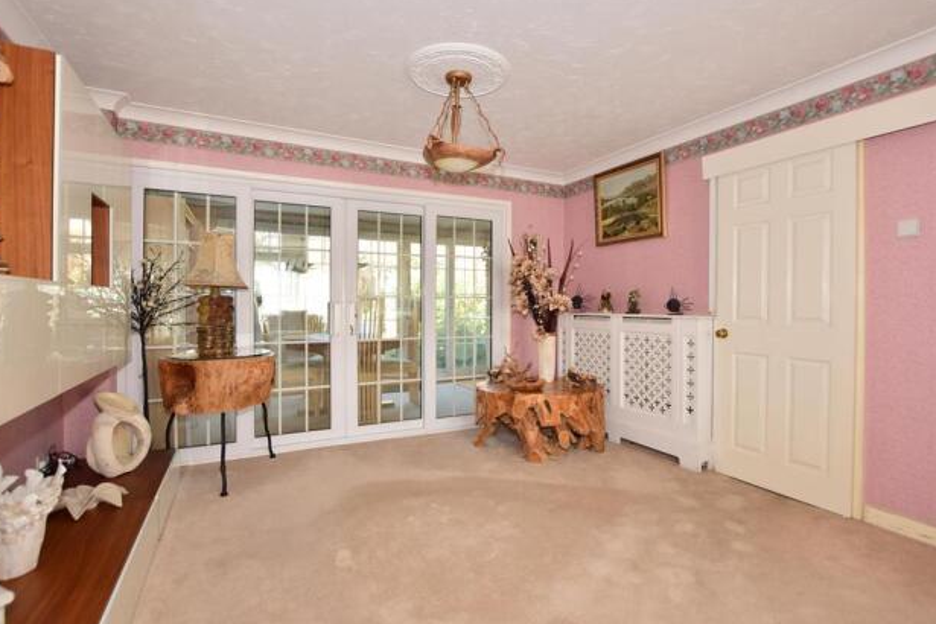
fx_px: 416
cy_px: 299
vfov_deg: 73.7
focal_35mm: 16
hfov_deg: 96.7
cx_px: 476
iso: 400
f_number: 7.1
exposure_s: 1/50
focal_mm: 10
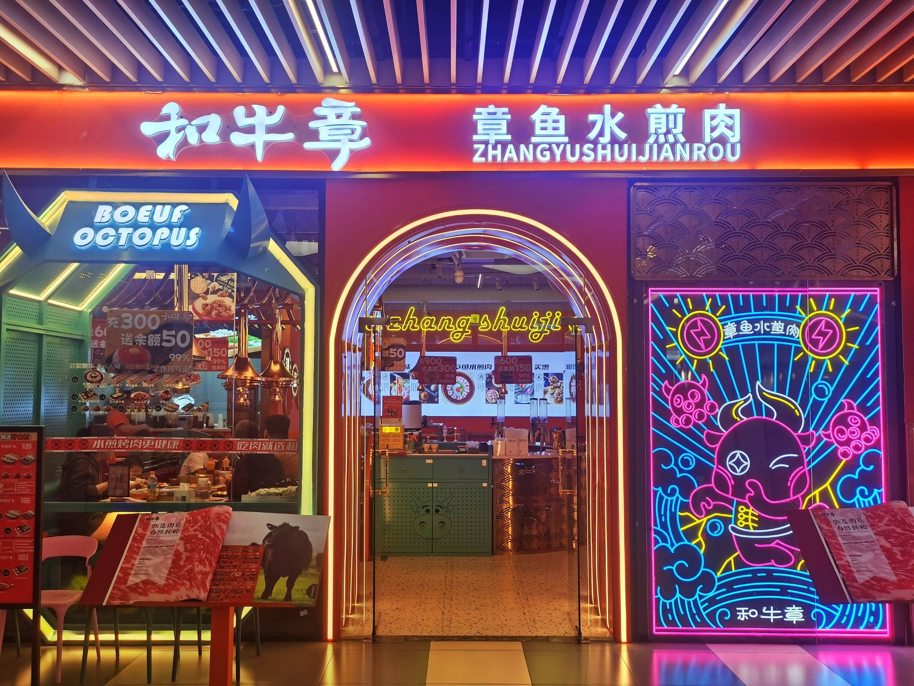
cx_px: 457
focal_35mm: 32
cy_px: 343
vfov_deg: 44.2
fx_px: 845
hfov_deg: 56.8
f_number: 1.8
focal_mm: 5.58
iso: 50
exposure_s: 1/769
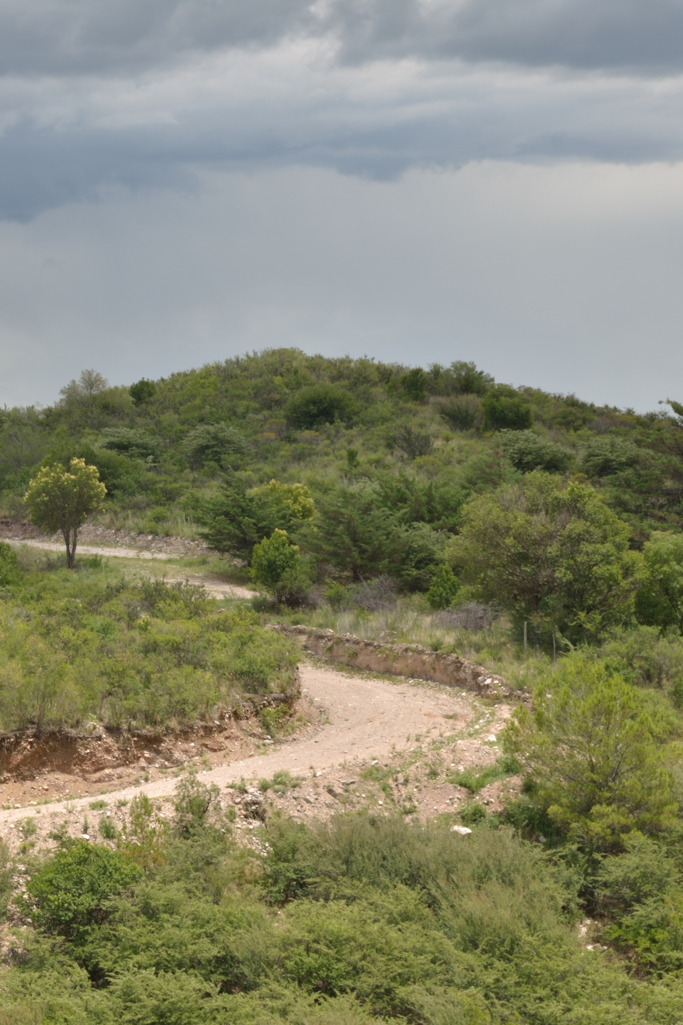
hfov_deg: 10.0
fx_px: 3870
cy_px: 512
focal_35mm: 136
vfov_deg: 15.1
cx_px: -90
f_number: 14
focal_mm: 60
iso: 100
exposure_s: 1/100
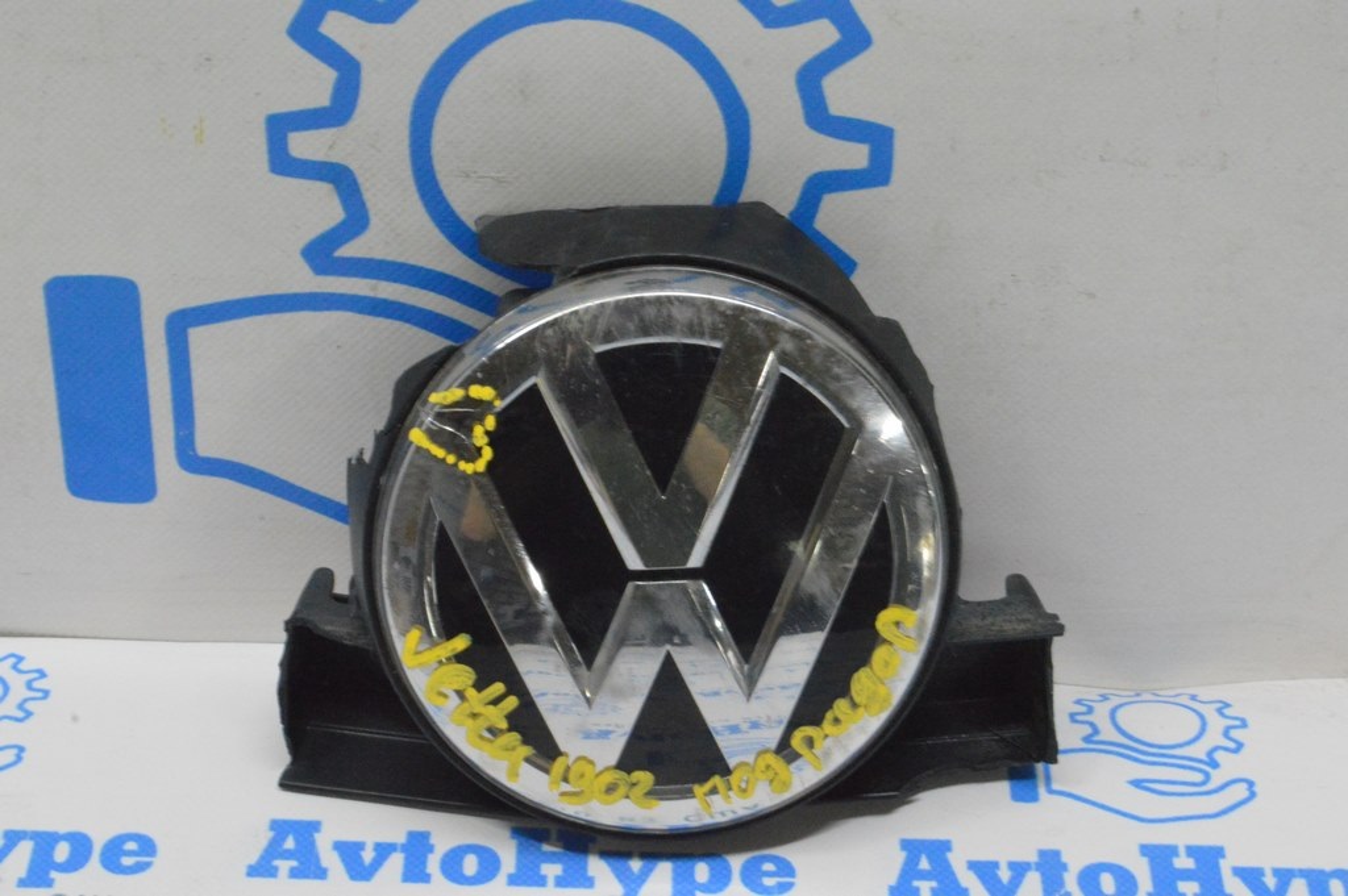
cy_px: 448
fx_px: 3087
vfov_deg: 16.5
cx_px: 674
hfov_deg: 24.6
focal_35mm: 82
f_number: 20
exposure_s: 1/20
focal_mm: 55
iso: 6400
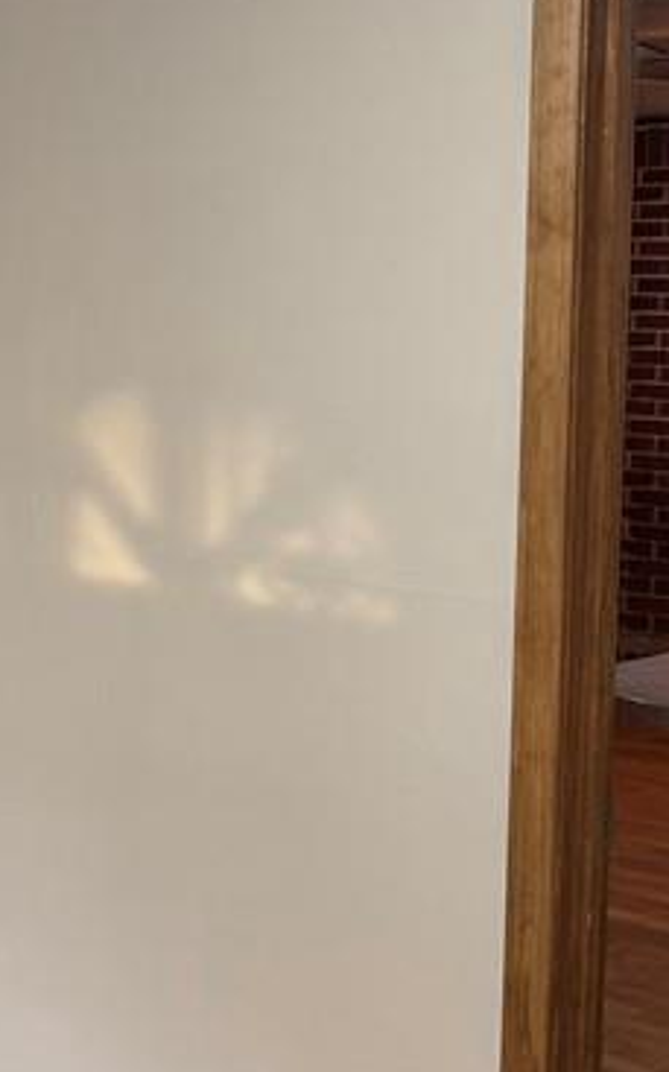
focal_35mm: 71
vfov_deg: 28.9
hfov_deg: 16.1
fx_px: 2074
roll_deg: -0.7
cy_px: 447
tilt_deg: -4.8
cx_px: -444
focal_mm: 6.76
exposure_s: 1/60
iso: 125
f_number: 1.78
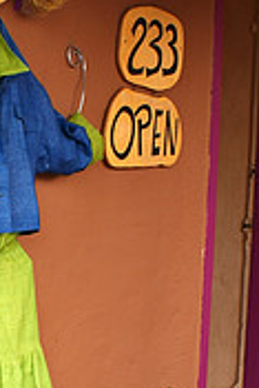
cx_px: -6
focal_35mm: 85
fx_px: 915
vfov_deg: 23.8
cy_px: 262
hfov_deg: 15.8
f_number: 8
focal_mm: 22
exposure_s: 1/30
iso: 100
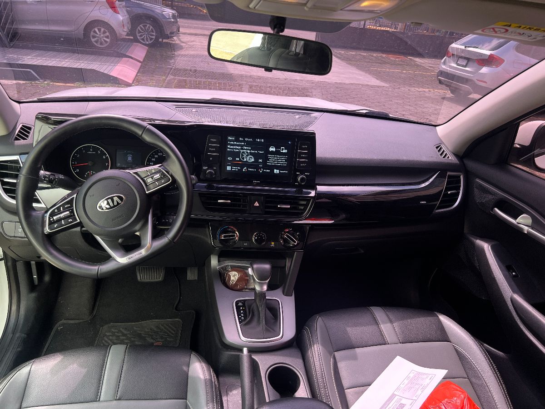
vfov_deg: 53.1
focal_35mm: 26
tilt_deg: -26.8
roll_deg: -6.1
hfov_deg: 67.3
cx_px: 272
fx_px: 409
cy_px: 204
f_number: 1.5
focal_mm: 5.7
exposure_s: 1/139
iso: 64
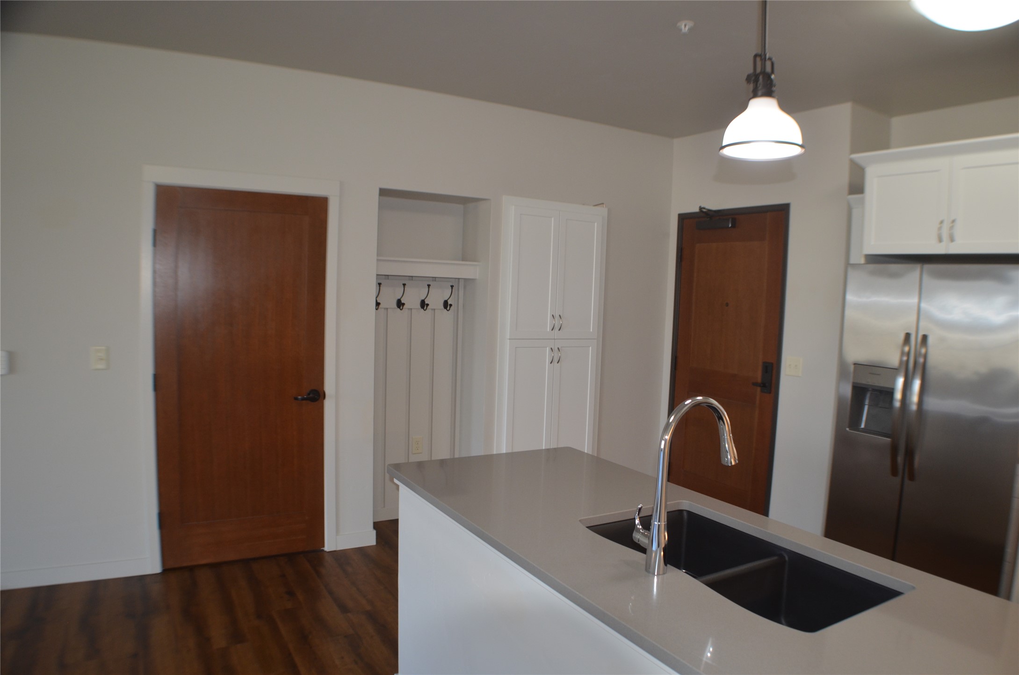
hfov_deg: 62.0
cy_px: 338
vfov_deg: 43.4
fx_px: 847
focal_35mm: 30
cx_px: 510
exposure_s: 1/100
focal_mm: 20
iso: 400
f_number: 3.8
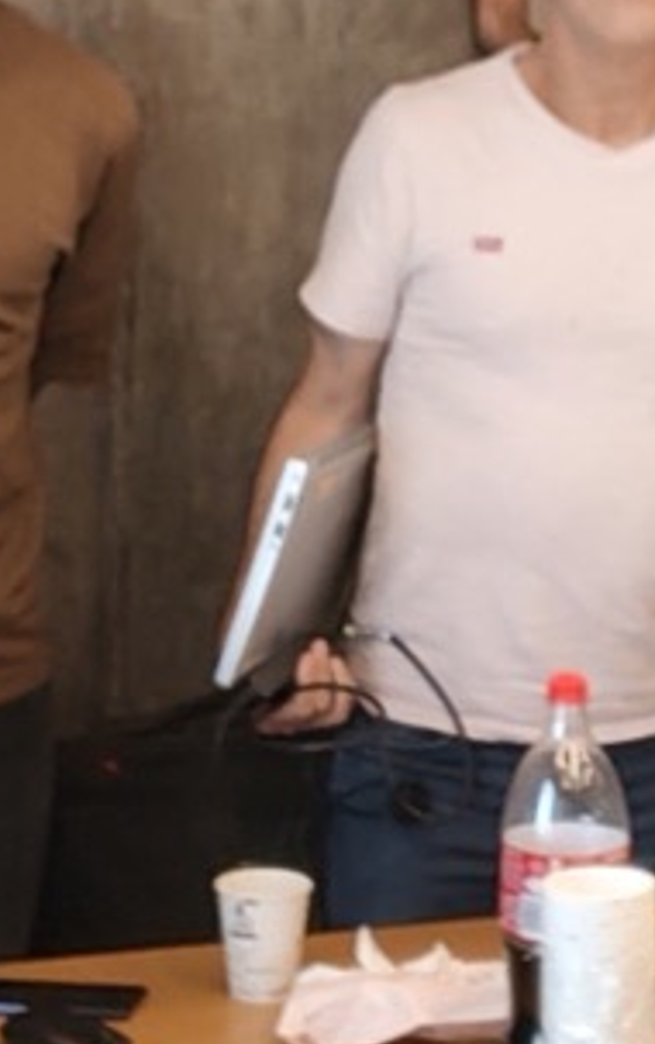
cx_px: 586
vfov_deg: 13.8
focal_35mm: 151
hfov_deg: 8.7
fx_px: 4303
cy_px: 393
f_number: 2.2
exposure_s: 1/100
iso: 500
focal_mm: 3.1
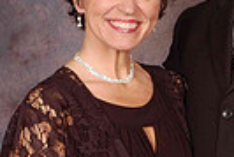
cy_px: 129
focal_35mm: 178
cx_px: 205
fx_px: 1156
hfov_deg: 11.5
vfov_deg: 7.7
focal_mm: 35
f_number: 10
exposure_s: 1/125
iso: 200
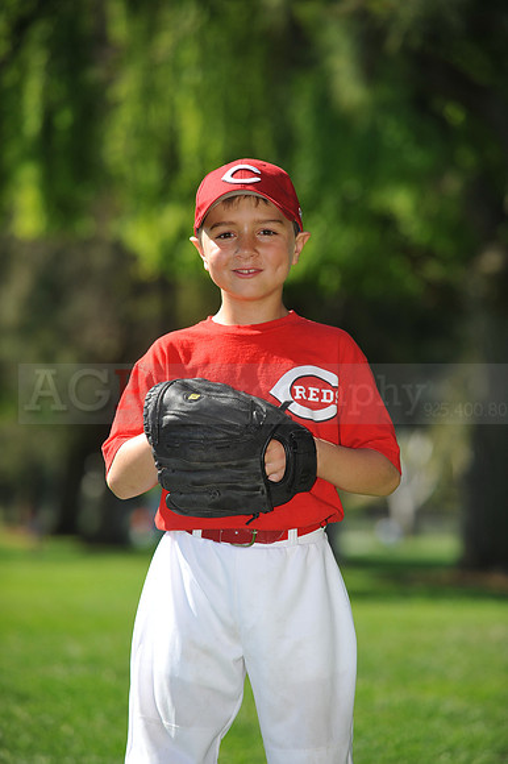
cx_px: 254
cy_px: 382
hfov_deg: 10.5
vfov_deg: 15.8
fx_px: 2755
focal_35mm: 130
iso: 200
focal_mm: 130
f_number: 4
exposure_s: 1/1250
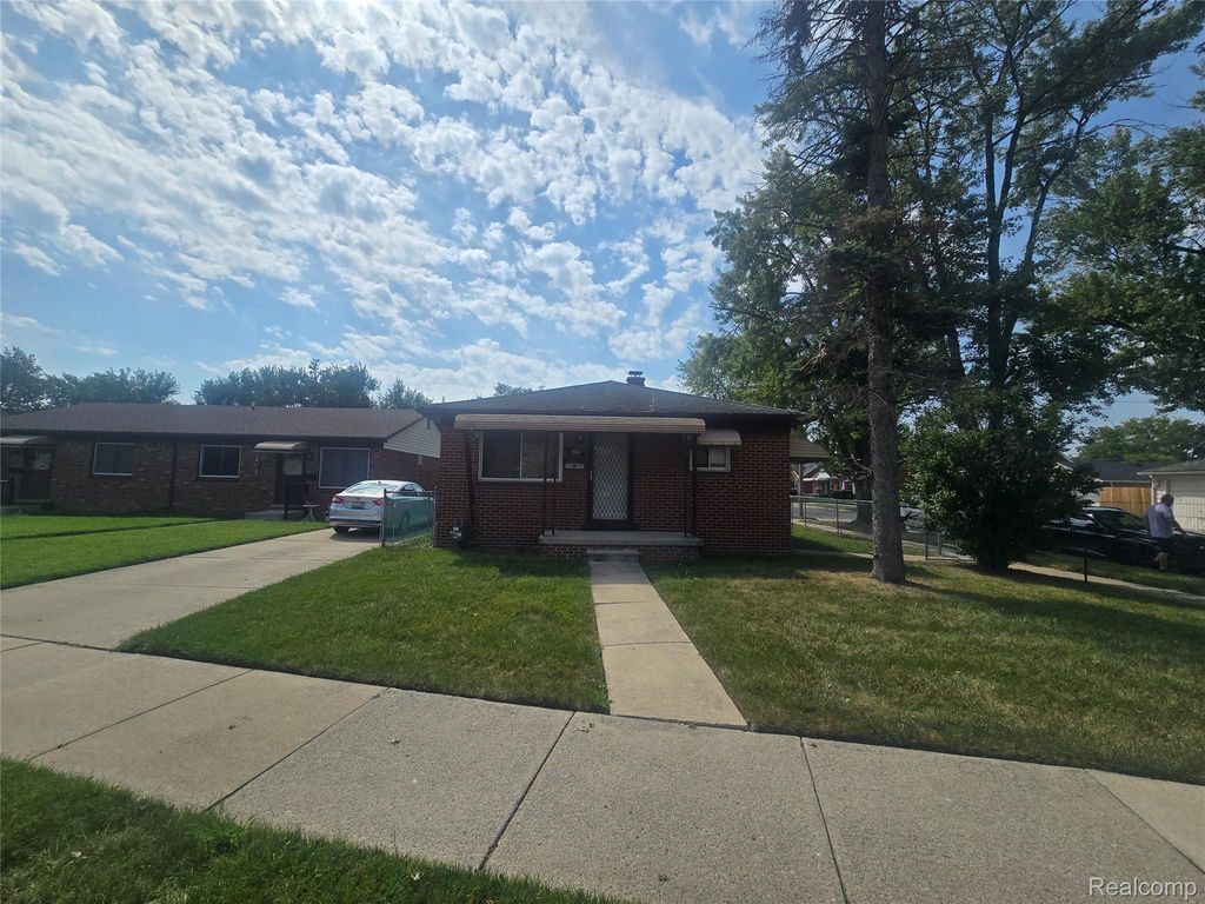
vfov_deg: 89.9
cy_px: 452
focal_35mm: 13
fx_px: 453
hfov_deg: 106.2
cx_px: 602
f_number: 2.2
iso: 50
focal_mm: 2.2
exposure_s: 1/5523
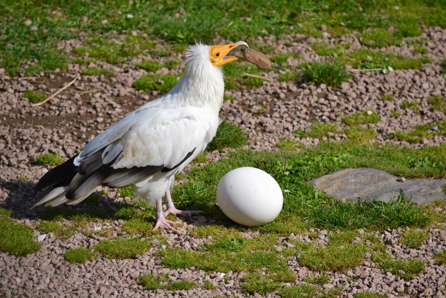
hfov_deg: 4.6
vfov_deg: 3.1
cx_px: 223
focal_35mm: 450
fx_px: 5575
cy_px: 149
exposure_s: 1/640
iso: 100
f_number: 6.3
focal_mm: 300
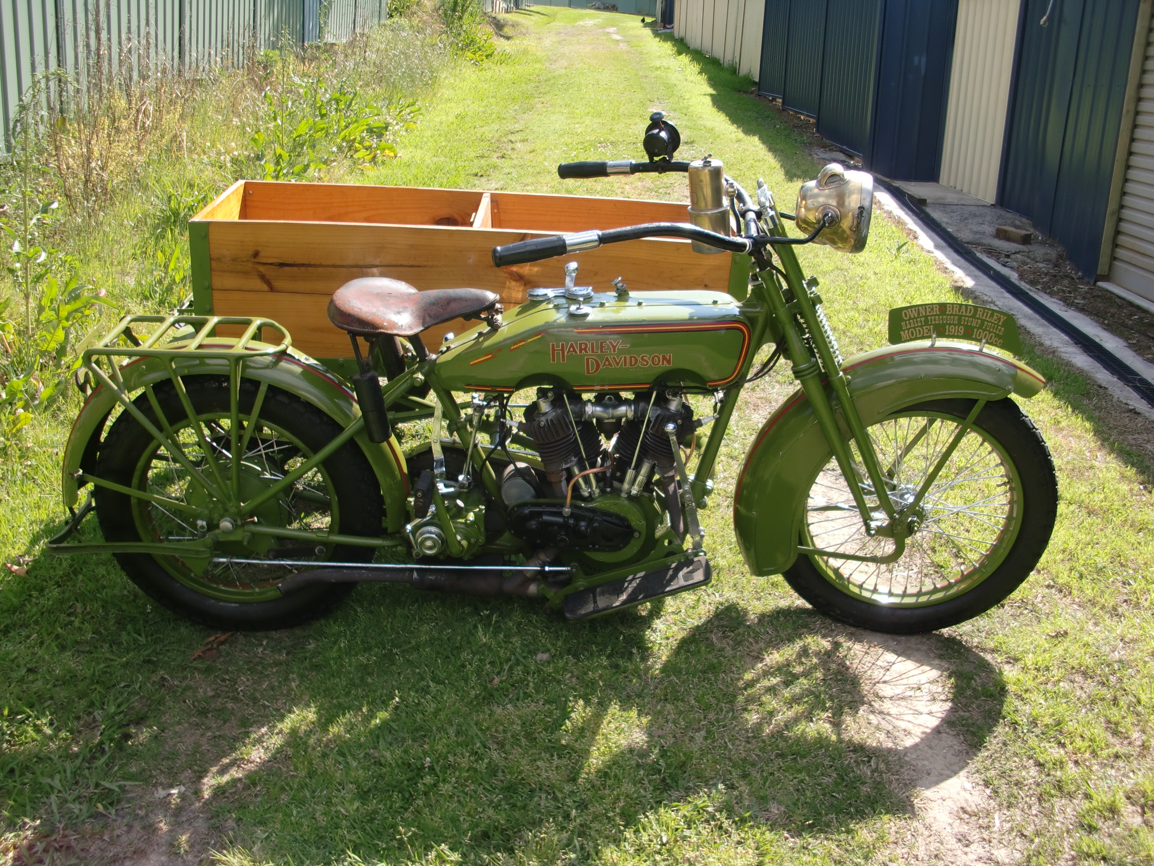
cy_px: 433
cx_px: 577
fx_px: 1200
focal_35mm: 36
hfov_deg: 51.4
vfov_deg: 39.7
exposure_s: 1/400
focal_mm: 6.3
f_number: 2.8
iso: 64
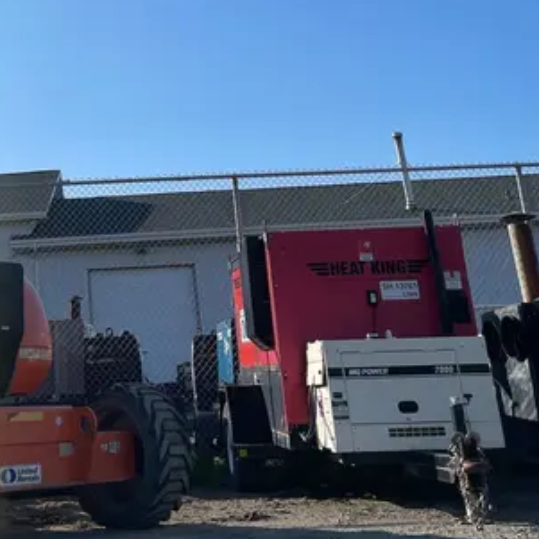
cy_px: 30
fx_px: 987
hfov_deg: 29.5
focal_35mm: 56
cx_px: 68
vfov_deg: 29.0
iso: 32
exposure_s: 1/4464
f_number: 1.6
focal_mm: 4.2
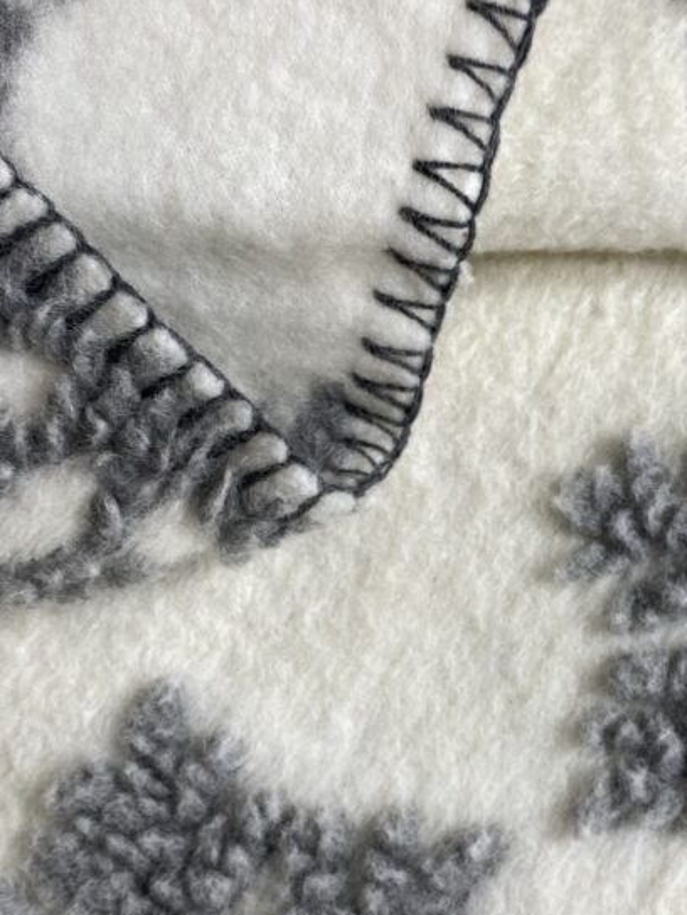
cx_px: 498
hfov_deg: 28.2
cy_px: 627
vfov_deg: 37.0
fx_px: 1350
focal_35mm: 51
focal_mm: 4.25
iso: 50
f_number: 1.8
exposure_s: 1/100
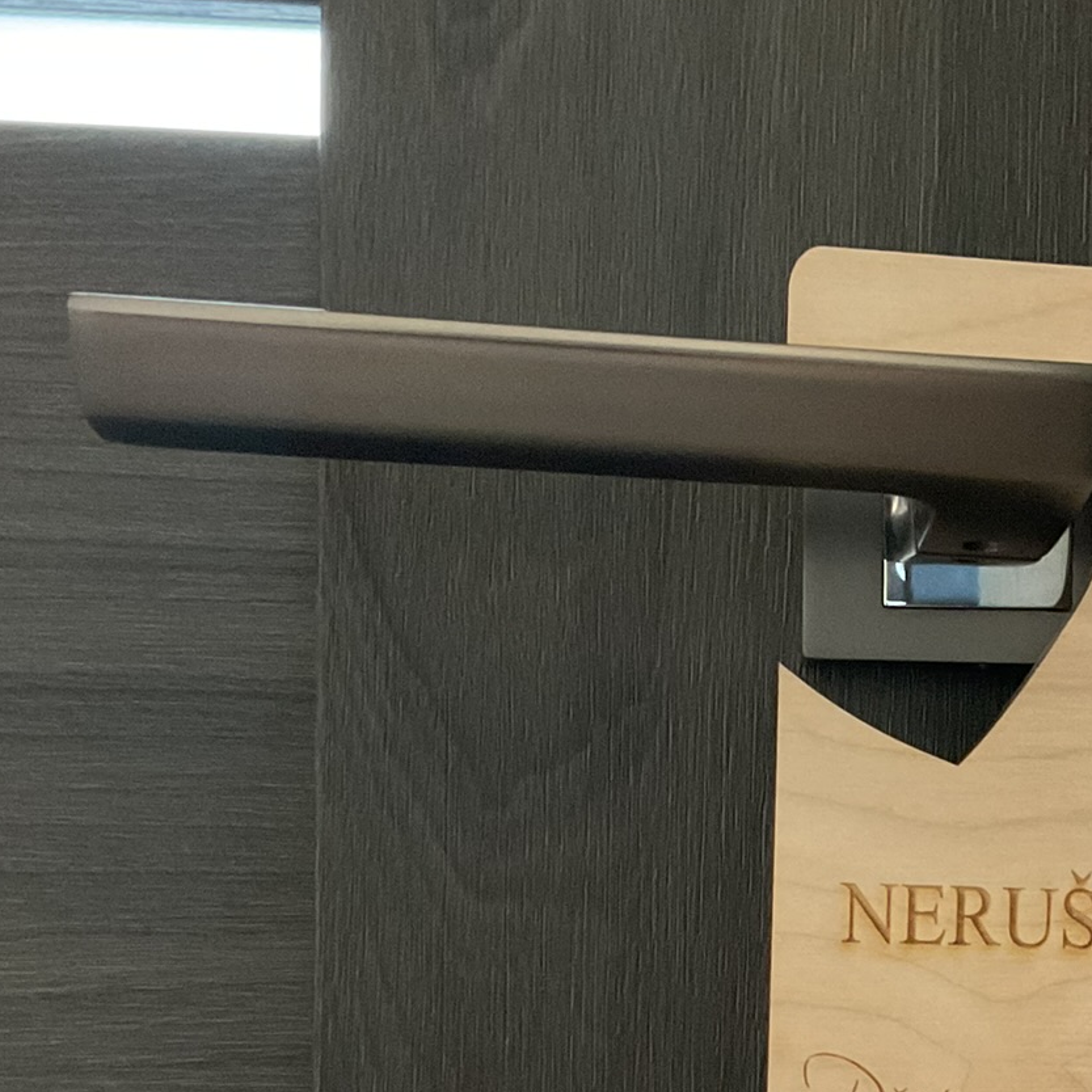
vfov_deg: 26.5
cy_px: 950
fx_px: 2248
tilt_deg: -1.9
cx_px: 906
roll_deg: -1.1
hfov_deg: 26.7
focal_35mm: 63
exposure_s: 1/30
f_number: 1.8
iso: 320
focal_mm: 3
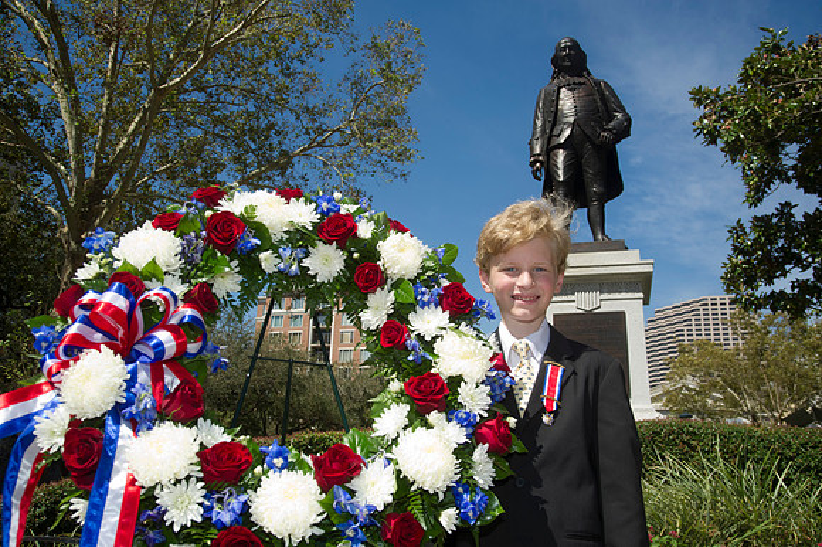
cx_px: 411
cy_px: 274
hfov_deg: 55.8
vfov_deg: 38.8
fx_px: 776
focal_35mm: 34
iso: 200
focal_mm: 34
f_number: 9
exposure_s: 1/250
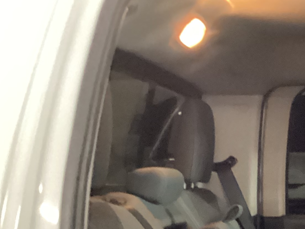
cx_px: 416
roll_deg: +0.1
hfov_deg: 19.4
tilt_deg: -14.5
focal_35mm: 92
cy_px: 307
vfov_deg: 15.2
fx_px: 811
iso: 640
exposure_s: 1/20
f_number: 2.4
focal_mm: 3.3
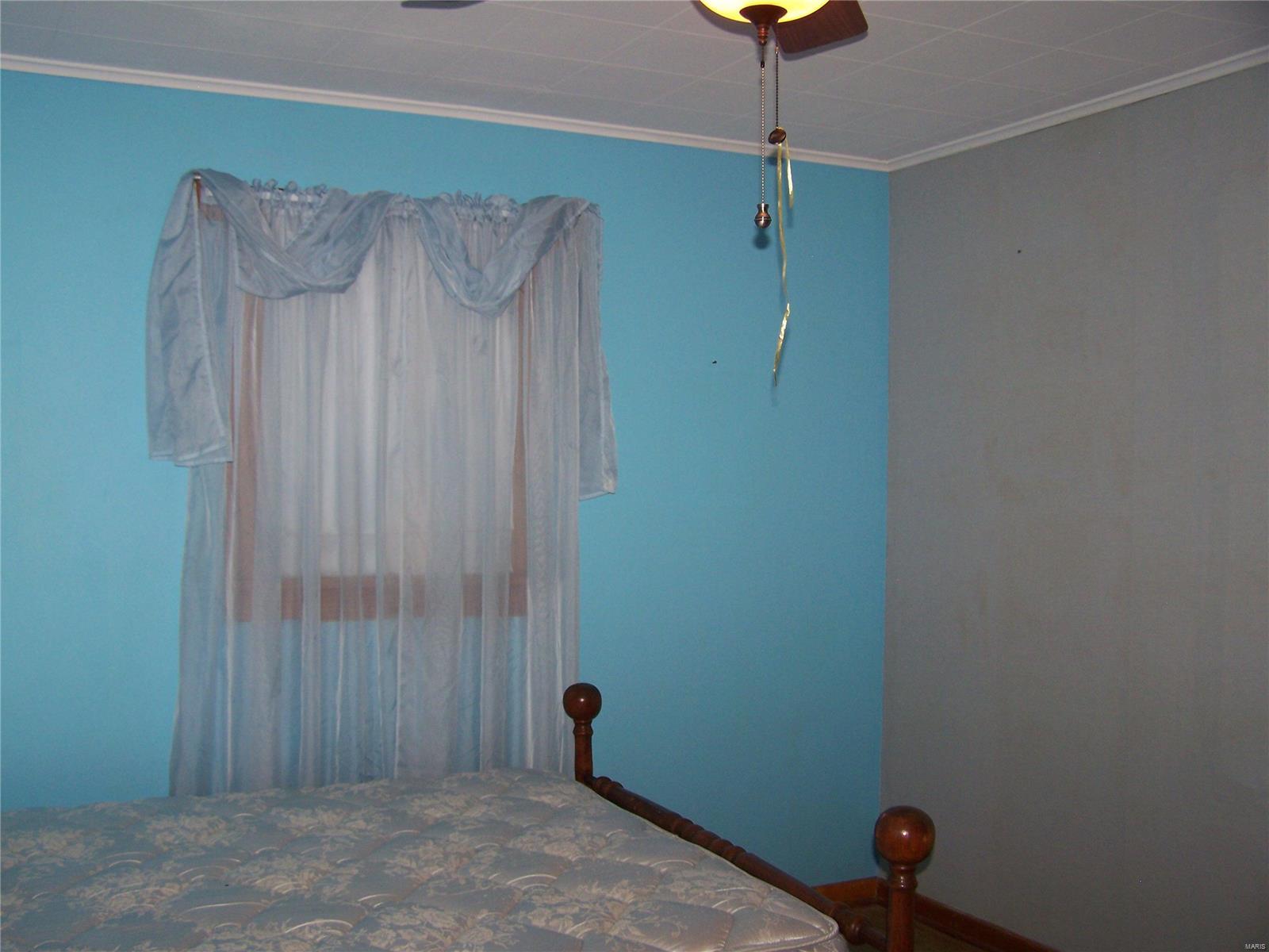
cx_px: 634
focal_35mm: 38
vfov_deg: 37.7
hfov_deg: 49.0
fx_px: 1393
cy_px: 476
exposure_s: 1/60
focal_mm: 6.3
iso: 80
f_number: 2.8
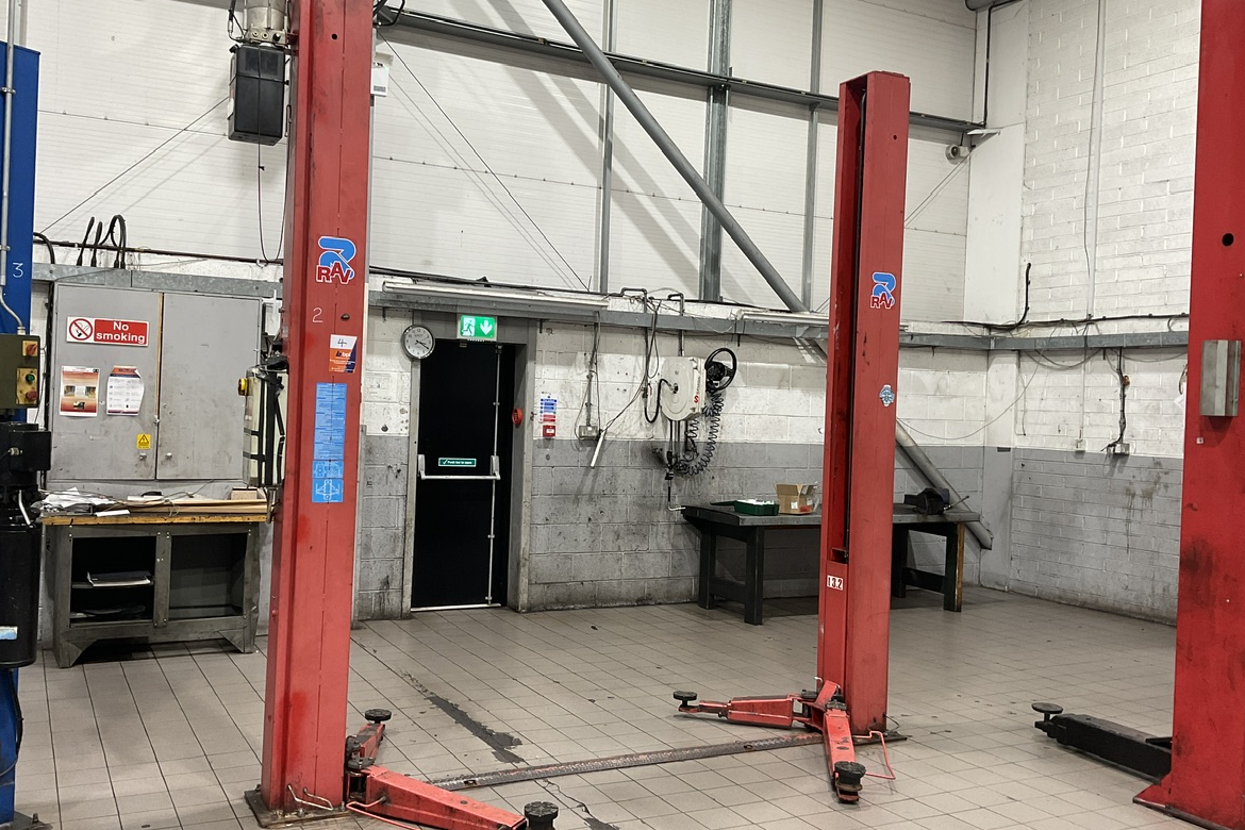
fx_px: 1141
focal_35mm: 33
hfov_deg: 57.2
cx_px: 584
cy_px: 406
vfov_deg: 40.0
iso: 40
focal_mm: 3
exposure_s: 1/50
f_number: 1.8
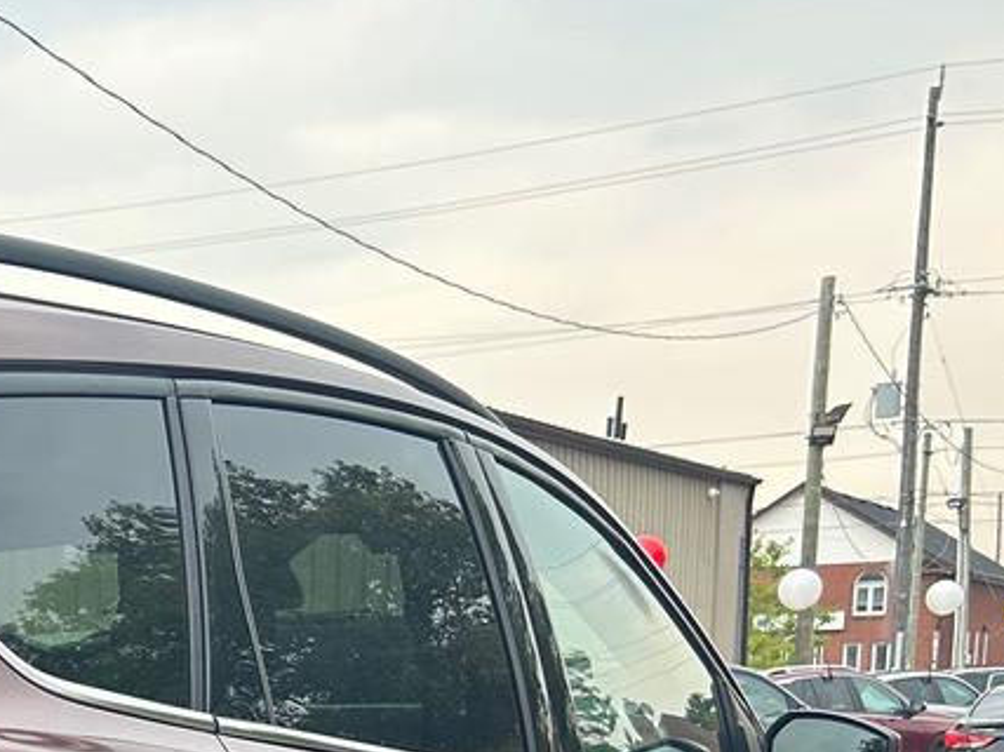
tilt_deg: -9.1
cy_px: 1074
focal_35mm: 78
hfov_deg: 22.4
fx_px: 2262
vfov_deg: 17.3
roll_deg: +1.6
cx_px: -296
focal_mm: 5.7
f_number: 1.5
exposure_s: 1/391
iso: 50
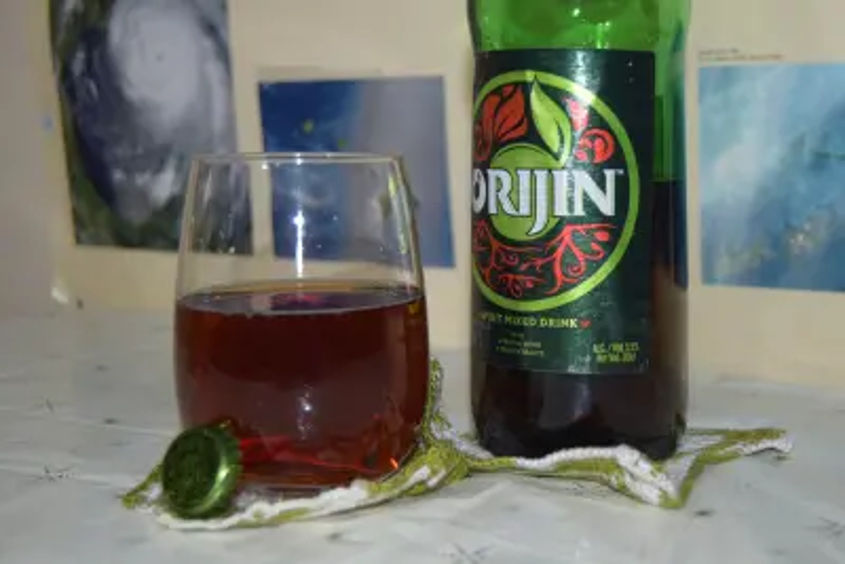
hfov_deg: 35.0
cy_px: 282
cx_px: 422
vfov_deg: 23.8
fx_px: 1338
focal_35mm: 57
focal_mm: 38
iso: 400
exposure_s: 1/60
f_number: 4.8
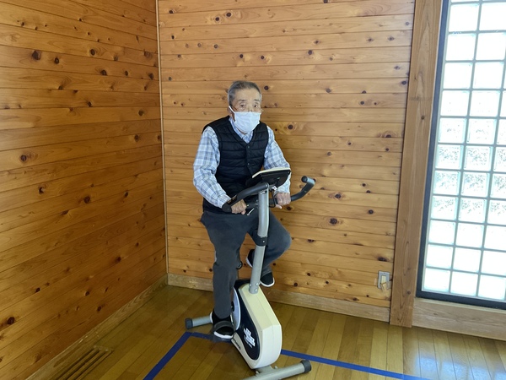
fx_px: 424
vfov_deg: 48.2
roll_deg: +0.6
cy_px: 190
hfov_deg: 61.7
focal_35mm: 29
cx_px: 253
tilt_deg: -14.3
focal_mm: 3
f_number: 1.8
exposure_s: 1/60
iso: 160
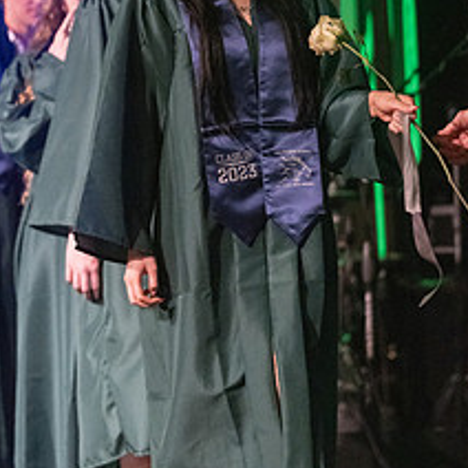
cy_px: 106
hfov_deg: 8.9
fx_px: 3013
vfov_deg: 8.9
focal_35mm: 197
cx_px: 276
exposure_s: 1/1000
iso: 16000
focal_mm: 109
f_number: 2.8
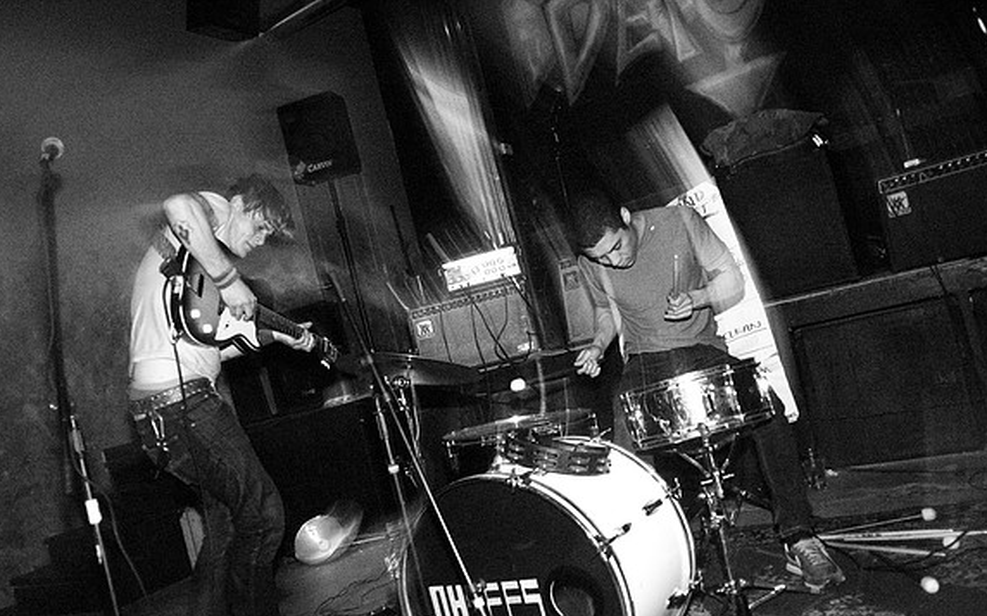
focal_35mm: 31
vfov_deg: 40.6
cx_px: 490
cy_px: 317
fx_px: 834
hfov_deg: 61.3
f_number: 2.8
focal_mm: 20
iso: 1600
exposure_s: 1/20
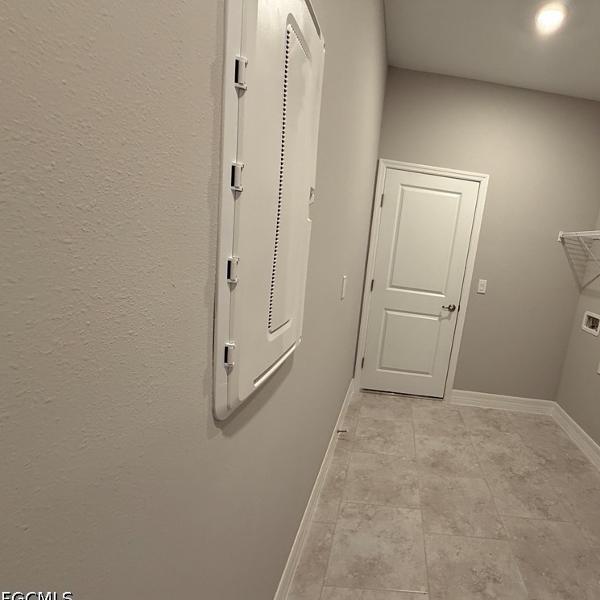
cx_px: 409
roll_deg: -8.7
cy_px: 303
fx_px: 333
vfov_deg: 84.0
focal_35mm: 17
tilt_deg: -9.4
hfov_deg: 80.6
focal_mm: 2.22
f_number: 2.2
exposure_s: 1/120
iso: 320
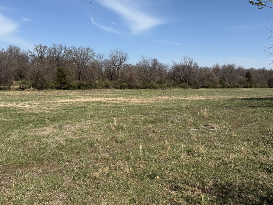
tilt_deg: -0.1
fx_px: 268
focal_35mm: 34
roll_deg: -1.9
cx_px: 132
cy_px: 85
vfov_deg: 41.6
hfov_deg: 54.0
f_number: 1.78
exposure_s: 1/7353
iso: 80
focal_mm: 6.76
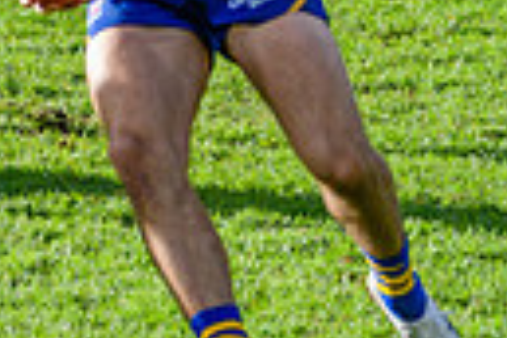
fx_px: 12759
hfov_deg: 2.3
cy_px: 71
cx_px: 488
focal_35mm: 906
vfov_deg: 1.5
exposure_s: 1/1600
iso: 800
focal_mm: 170
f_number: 5.6
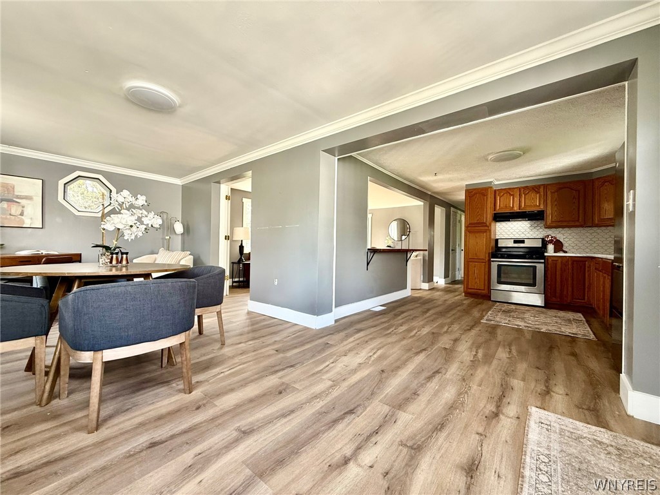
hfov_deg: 102.1
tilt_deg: +0.2
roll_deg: -0.7
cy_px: 248
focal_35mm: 14
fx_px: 267
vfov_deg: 85.7
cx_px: 330
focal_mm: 2.22
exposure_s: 1/99
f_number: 2.2
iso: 125
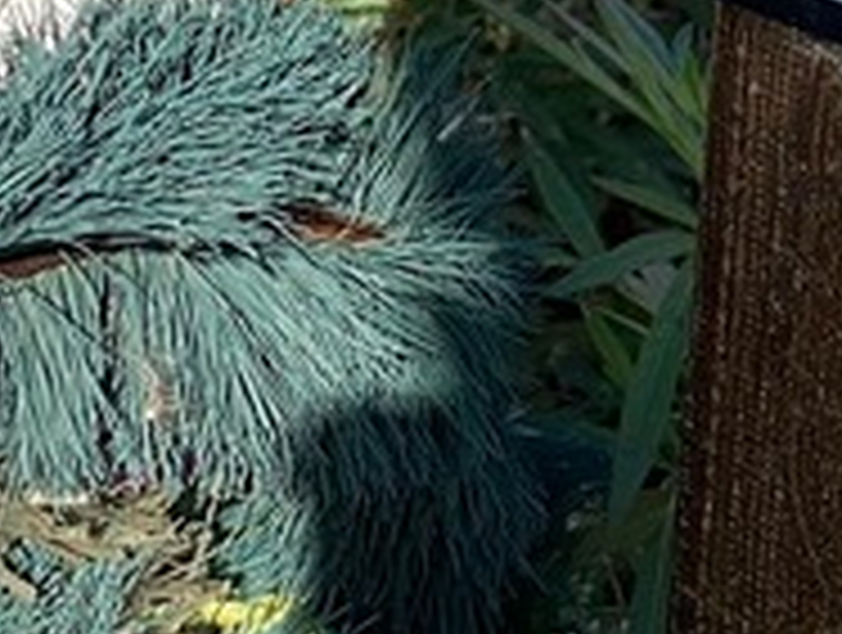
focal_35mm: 222
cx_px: 1004
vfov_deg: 6.6
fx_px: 5410
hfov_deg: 8.8
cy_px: -499
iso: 20
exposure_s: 1/841
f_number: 2
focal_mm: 6
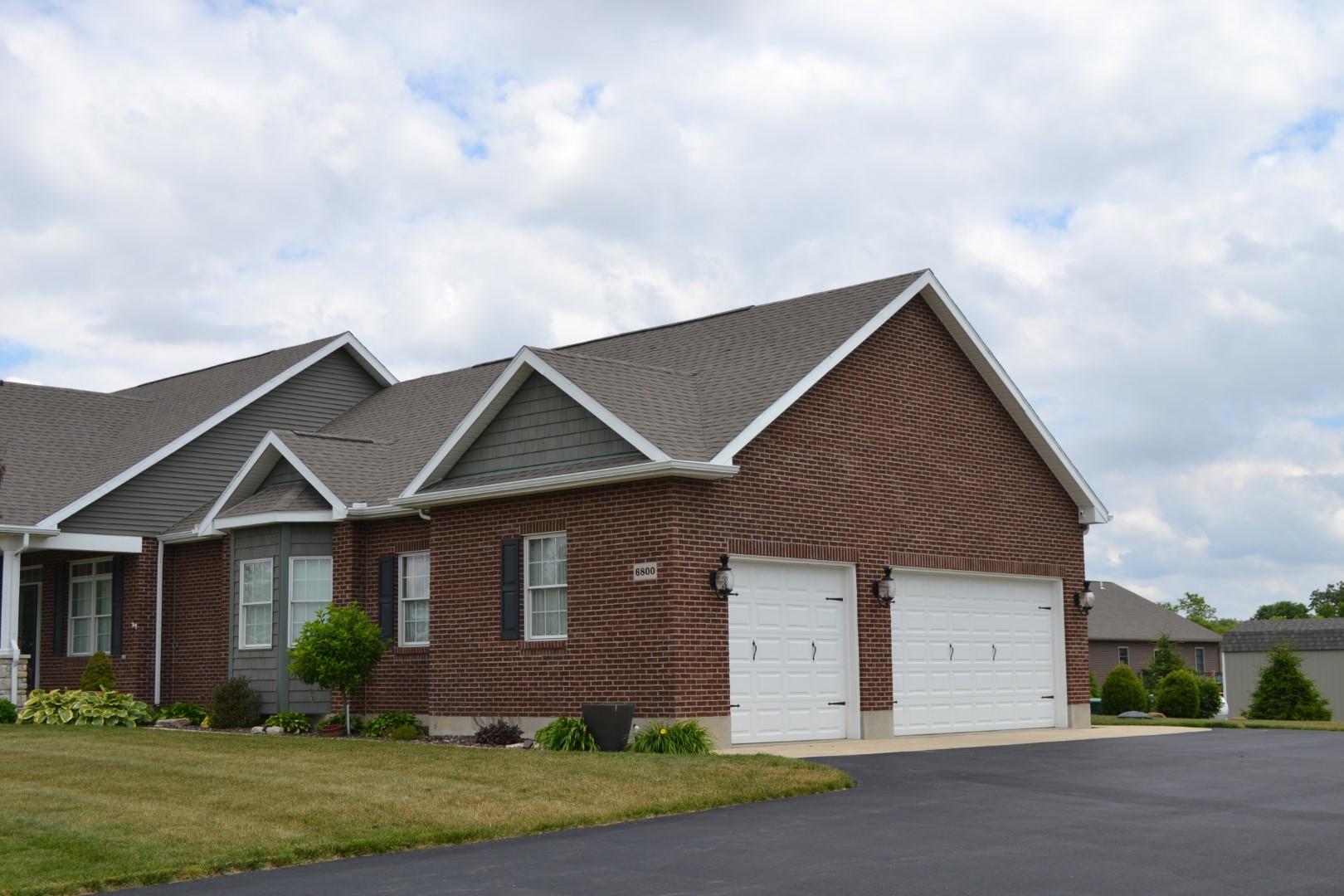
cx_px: 672
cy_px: 448
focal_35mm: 44
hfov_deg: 45.0
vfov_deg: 30.8
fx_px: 1624
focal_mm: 29
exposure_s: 1/250
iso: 100
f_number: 8
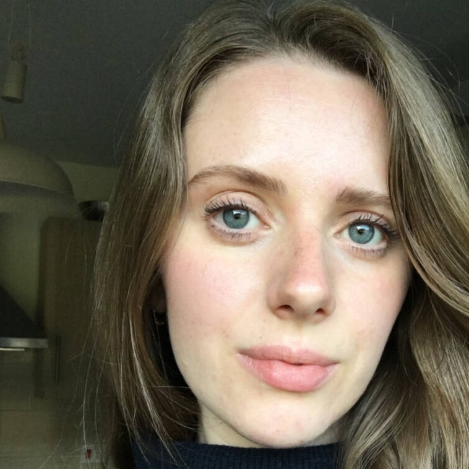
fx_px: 567
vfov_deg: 44.9
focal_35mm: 37
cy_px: 233
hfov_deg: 44.5
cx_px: 298
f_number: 2.2
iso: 50
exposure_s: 1/50
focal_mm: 2.6
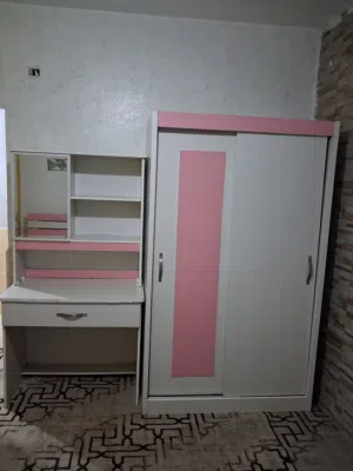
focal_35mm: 27
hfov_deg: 51.4
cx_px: 176
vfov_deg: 65.3
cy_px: 236
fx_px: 367
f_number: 1.8
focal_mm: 4
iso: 800
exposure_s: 1/25
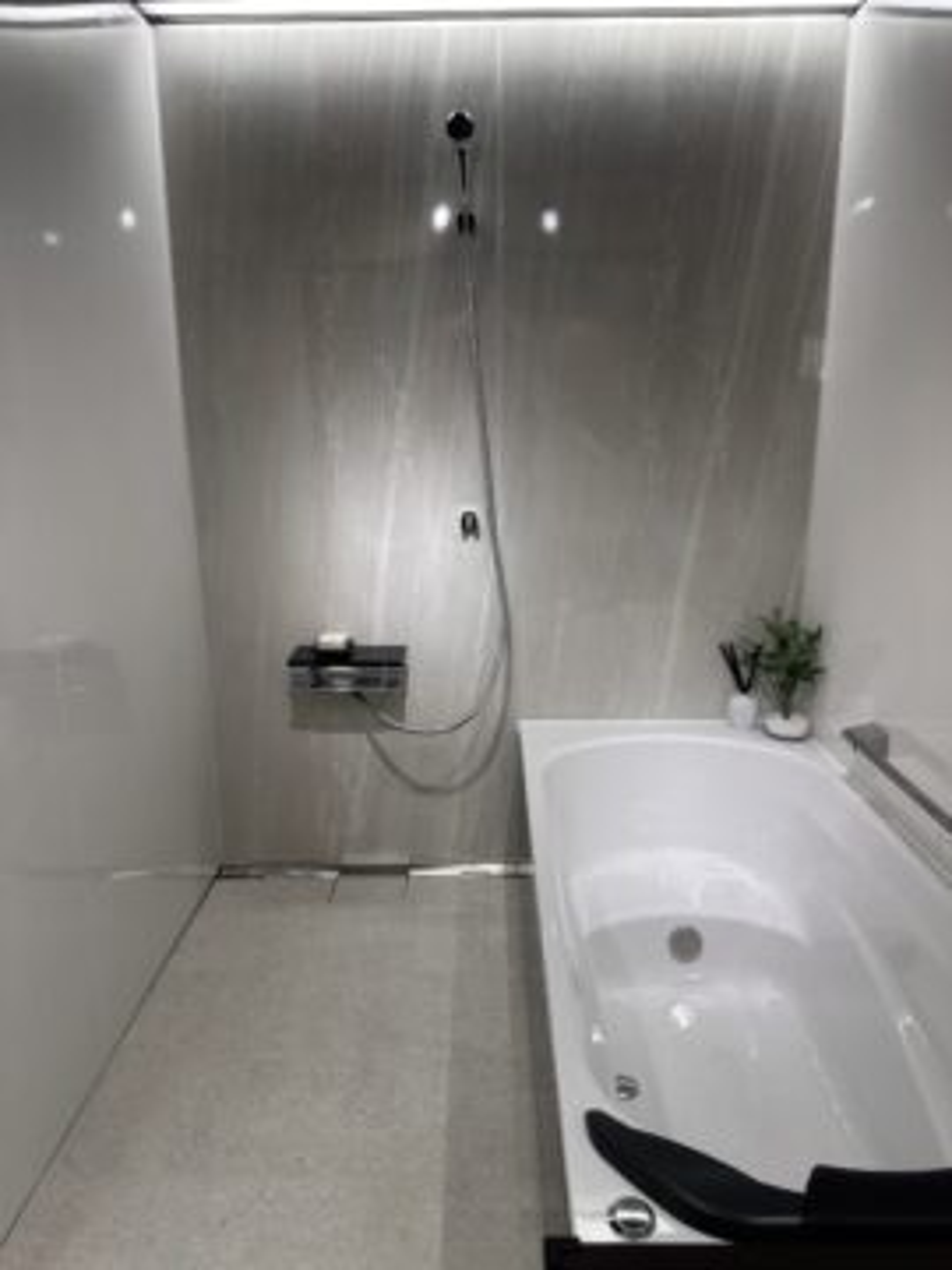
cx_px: 476
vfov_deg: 71.6
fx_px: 880
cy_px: 635
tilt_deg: -13.9
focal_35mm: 24
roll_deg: +0.0
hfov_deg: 56.8
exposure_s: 1/100
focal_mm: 6.86
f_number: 1.78
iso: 64
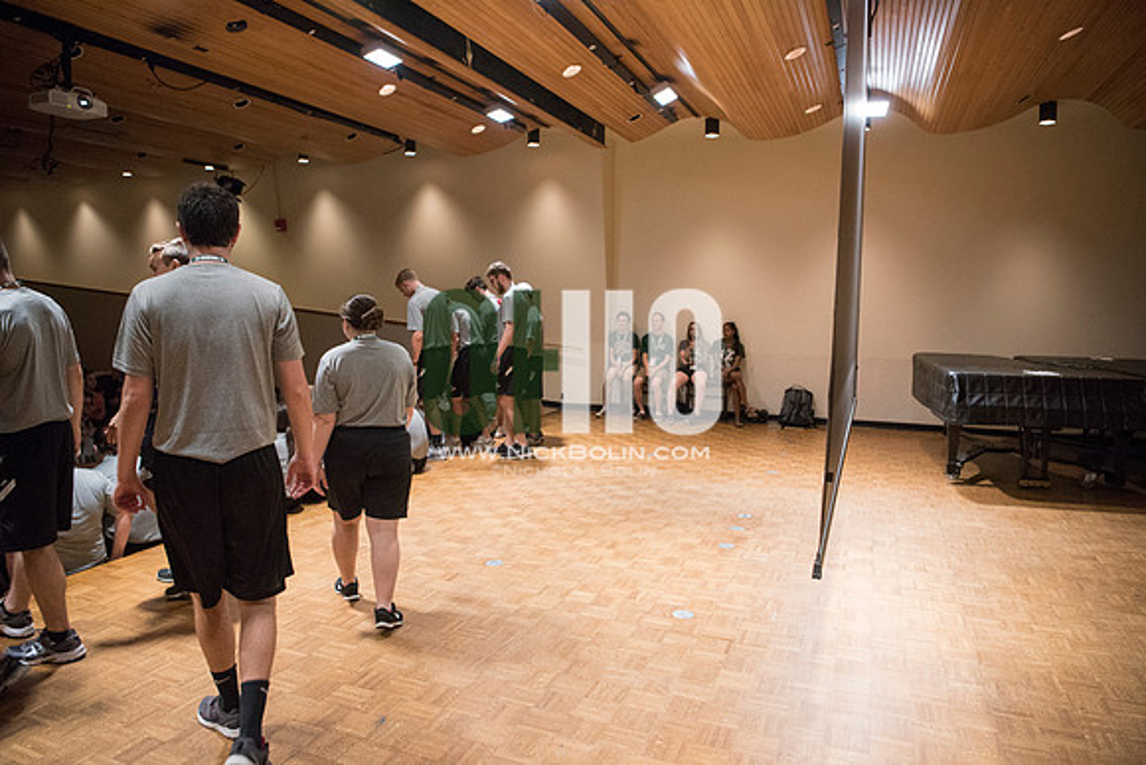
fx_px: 764
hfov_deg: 73.7
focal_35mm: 24
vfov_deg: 53.2
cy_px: 382
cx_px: 573
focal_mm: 24
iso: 5000
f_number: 3.2
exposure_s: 1/125
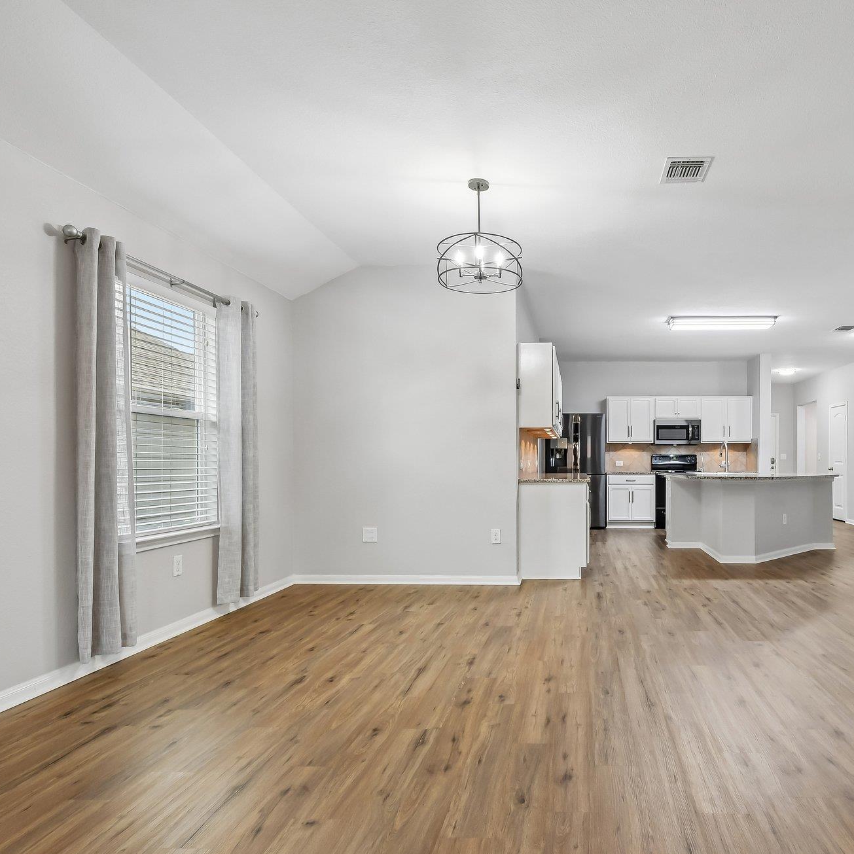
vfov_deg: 74.8
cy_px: 426
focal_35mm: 20
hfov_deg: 72.7
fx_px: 558
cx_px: 566
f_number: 8
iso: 400
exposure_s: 1/15
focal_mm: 10
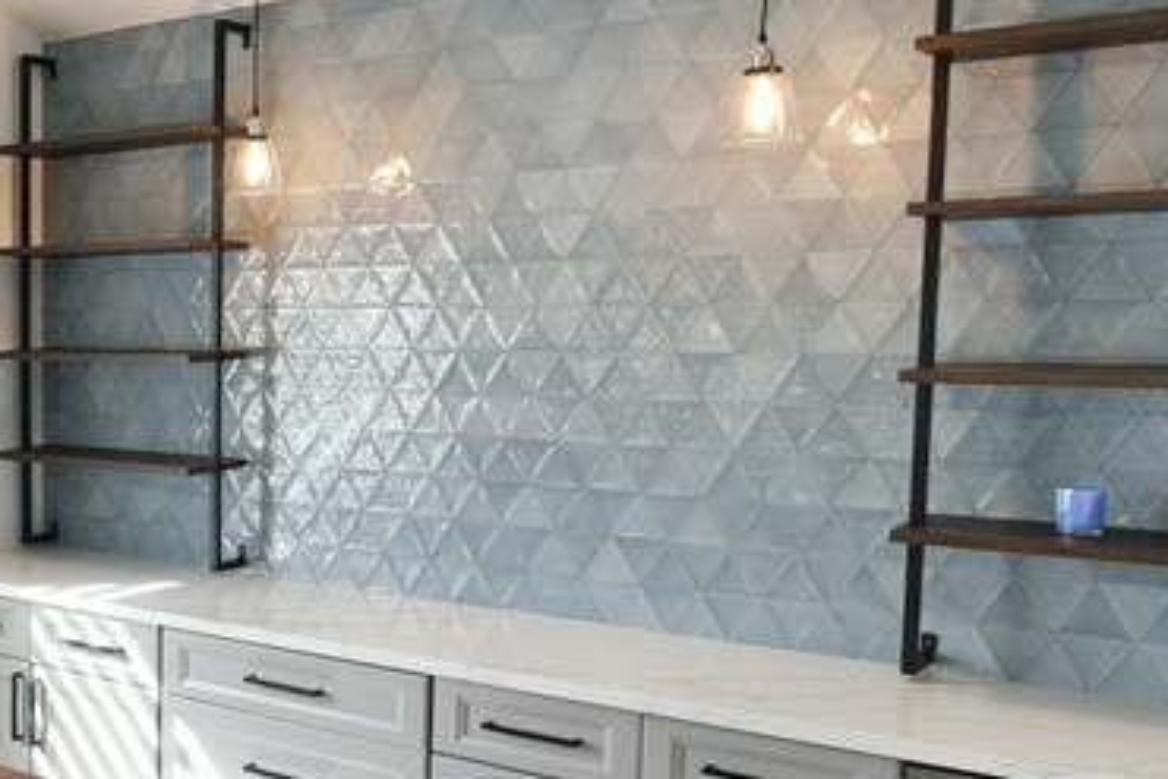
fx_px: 1428
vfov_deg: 30.5
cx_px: -218
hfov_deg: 35.5
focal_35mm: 44
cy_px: 460
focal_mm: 15
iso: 400
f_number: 3.2
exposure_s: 1/60
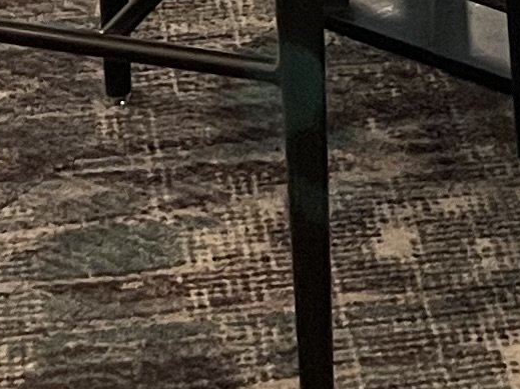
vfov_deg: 6.3
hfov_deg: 9.6
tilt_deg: -9.8
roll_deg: +0.4
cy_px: -1035
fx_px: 3034
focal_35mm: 202
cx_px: 676
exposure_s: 1/60
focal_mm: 5.1
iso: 320
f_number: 1.6
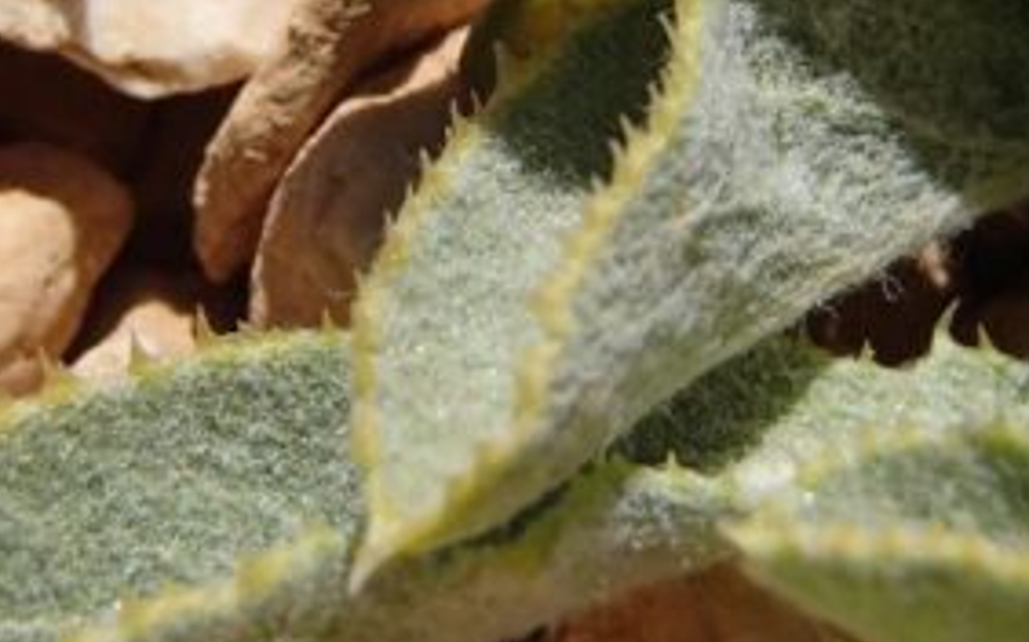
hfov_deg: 19.5
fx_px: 2999
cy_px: -4
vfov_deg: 12.1
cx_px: 525
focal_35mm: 107
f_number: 4.7
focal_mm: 6.64
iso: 100
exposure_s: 1/1250
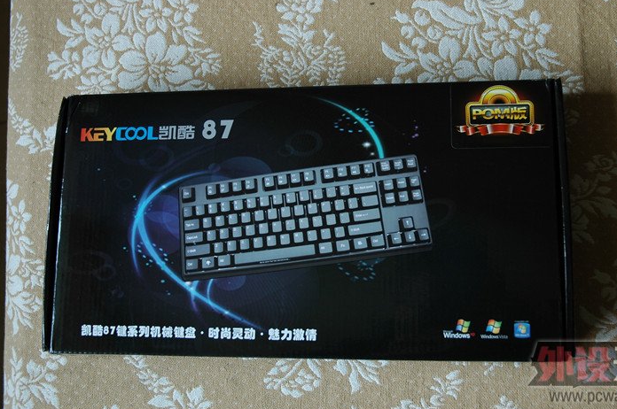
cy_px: 186
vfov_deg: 28.8
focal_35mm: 47
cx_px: 347
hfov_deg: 42.2
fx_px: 797
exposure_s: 1/50
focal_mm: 27
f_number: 3.8
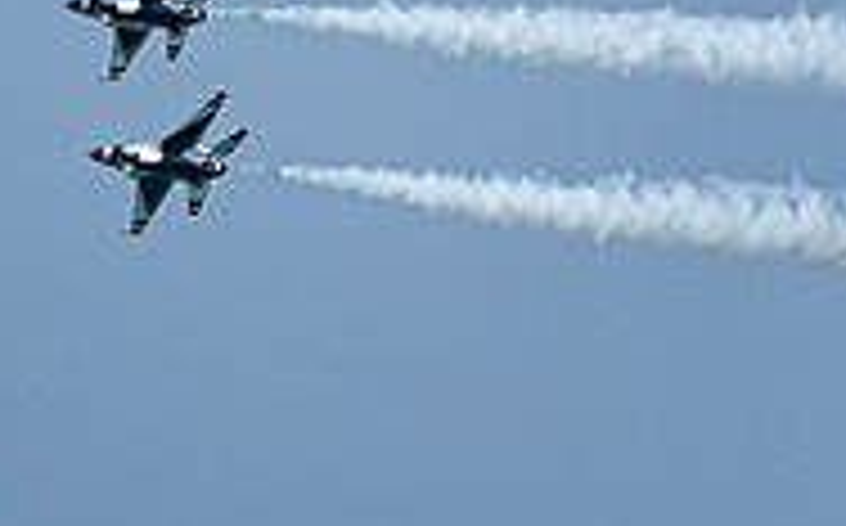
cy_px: 158
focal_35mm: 1607
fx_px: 37007
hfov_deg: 1.3
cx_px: 590
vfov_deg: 0.8
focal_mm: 400
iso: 640
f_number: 10
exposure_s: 1/2000
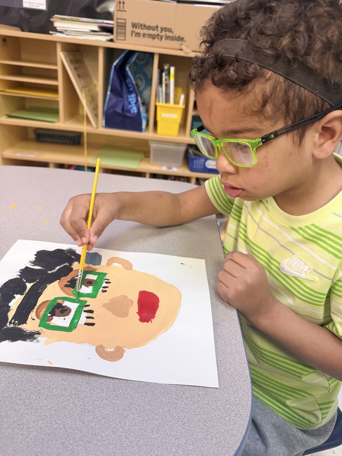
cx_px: 171
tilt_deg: -28.3
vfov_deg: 71.6
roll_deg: -6.2
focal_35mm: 24
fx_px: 316
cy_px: 228
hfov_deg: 56.8
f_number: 1.78
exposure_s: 1/60
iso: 250
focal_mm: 6.76
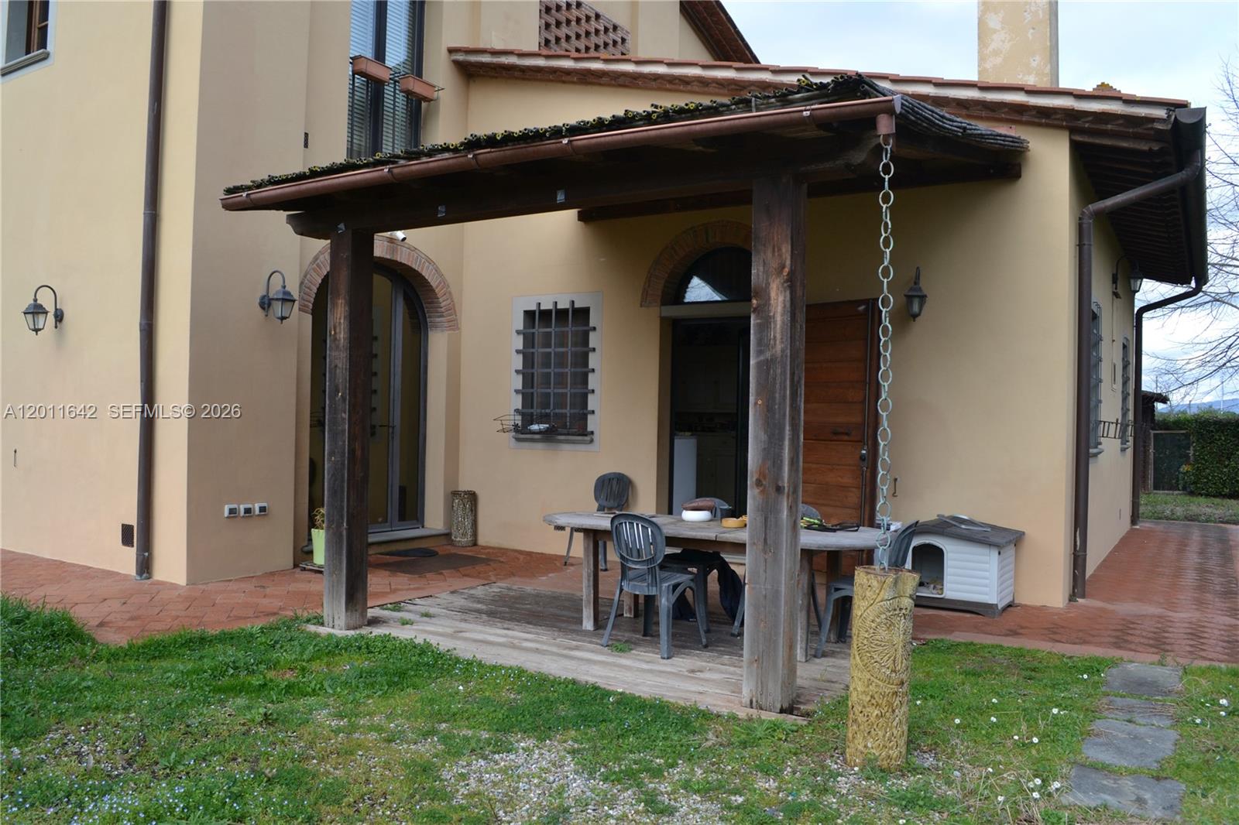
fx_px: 929
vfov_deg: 47.9
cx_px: 620
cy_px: 412
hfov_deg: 67.4
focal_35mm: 27
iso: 160
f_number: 8
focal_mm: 18
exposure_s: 1/125
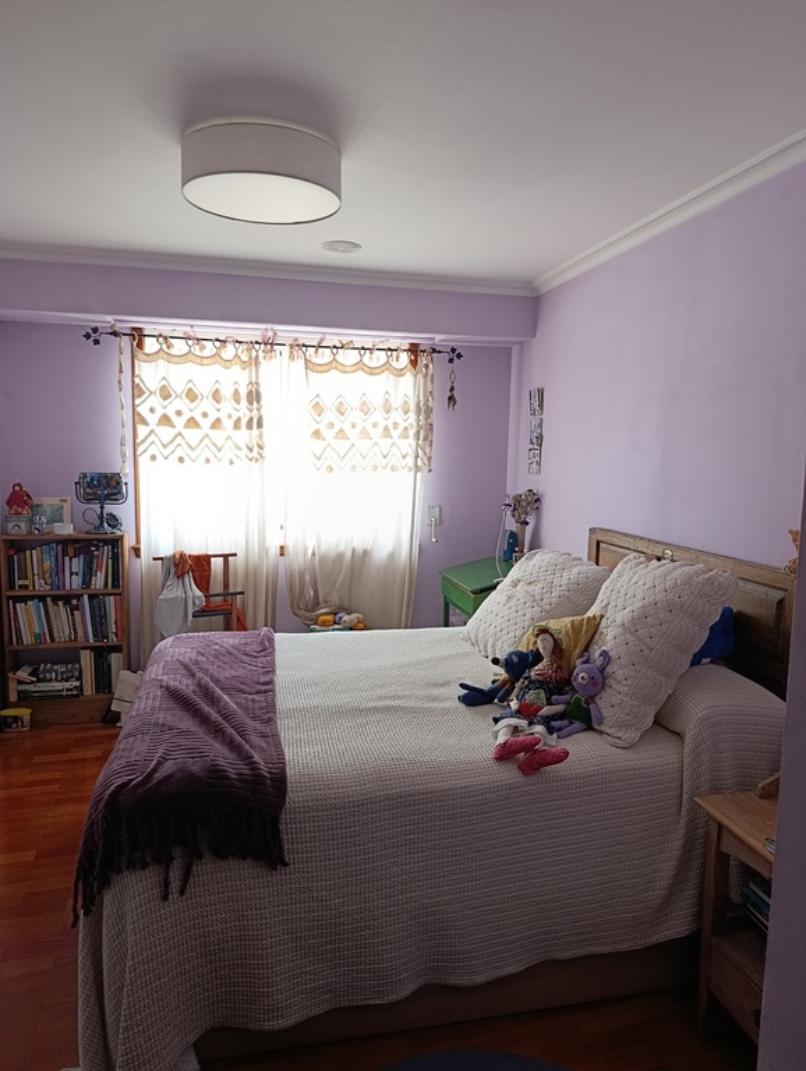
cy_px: 536
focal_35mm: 23
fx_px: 712
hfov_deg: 59.0
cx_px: 403
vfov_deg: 73.9
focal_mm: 6.11
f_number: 1.65
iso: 644
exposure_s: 1/50
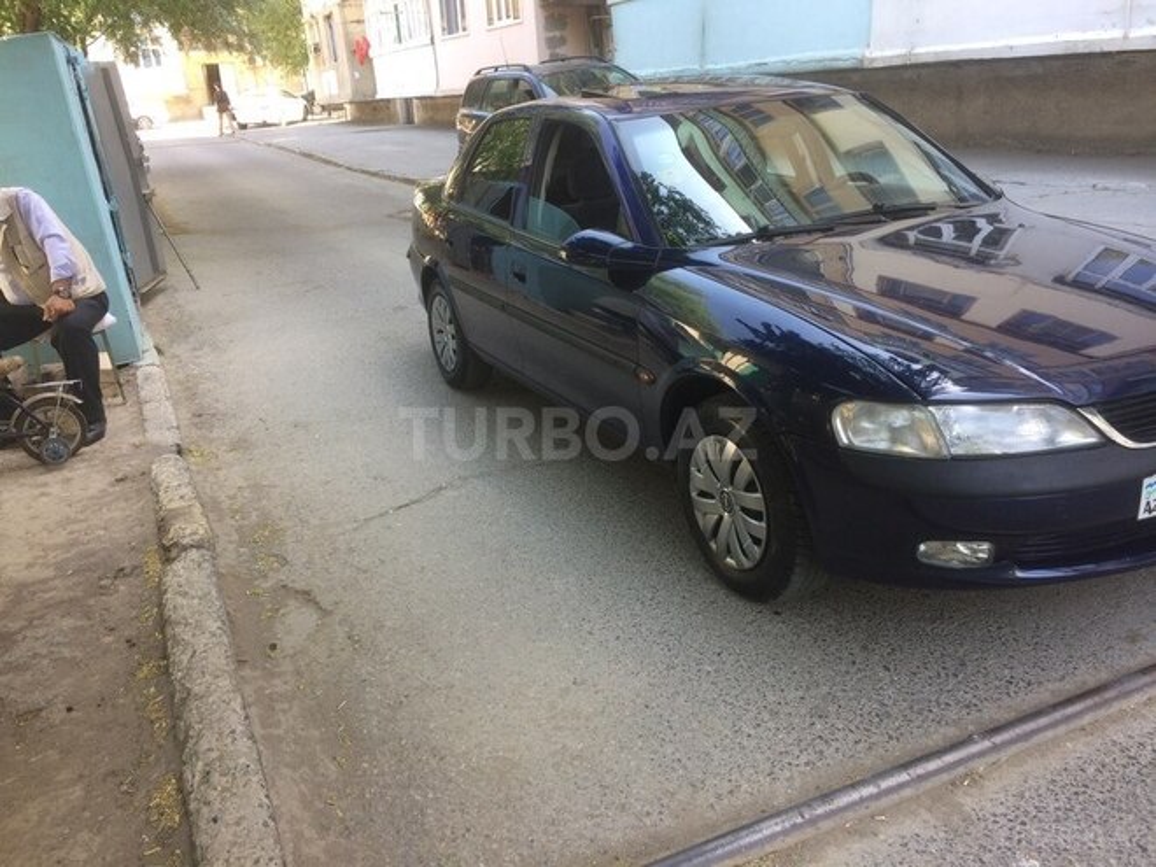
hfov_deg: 61.7
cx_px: 578
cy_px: 434
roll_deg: +4.0
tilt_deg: -19.1
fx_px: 968
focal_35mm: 29
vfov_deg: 48.2
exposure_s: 1/112
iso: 32
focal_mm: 4.15
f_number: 2.2
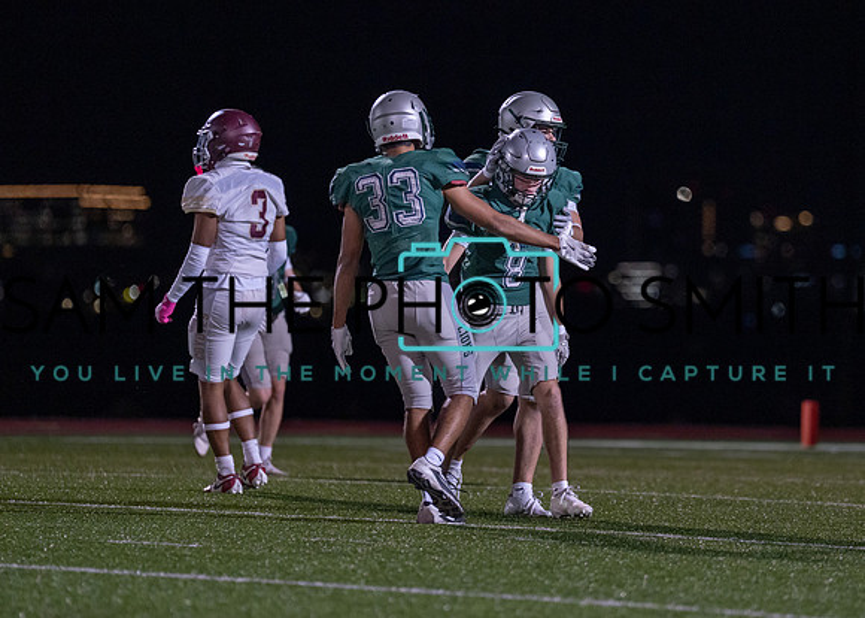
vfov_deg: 5.2
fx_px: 6863
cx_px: 561
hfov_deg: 7.2
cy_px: 285
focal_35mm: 279
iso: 2000
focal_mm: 191
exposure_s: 1/1000
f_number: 2.8
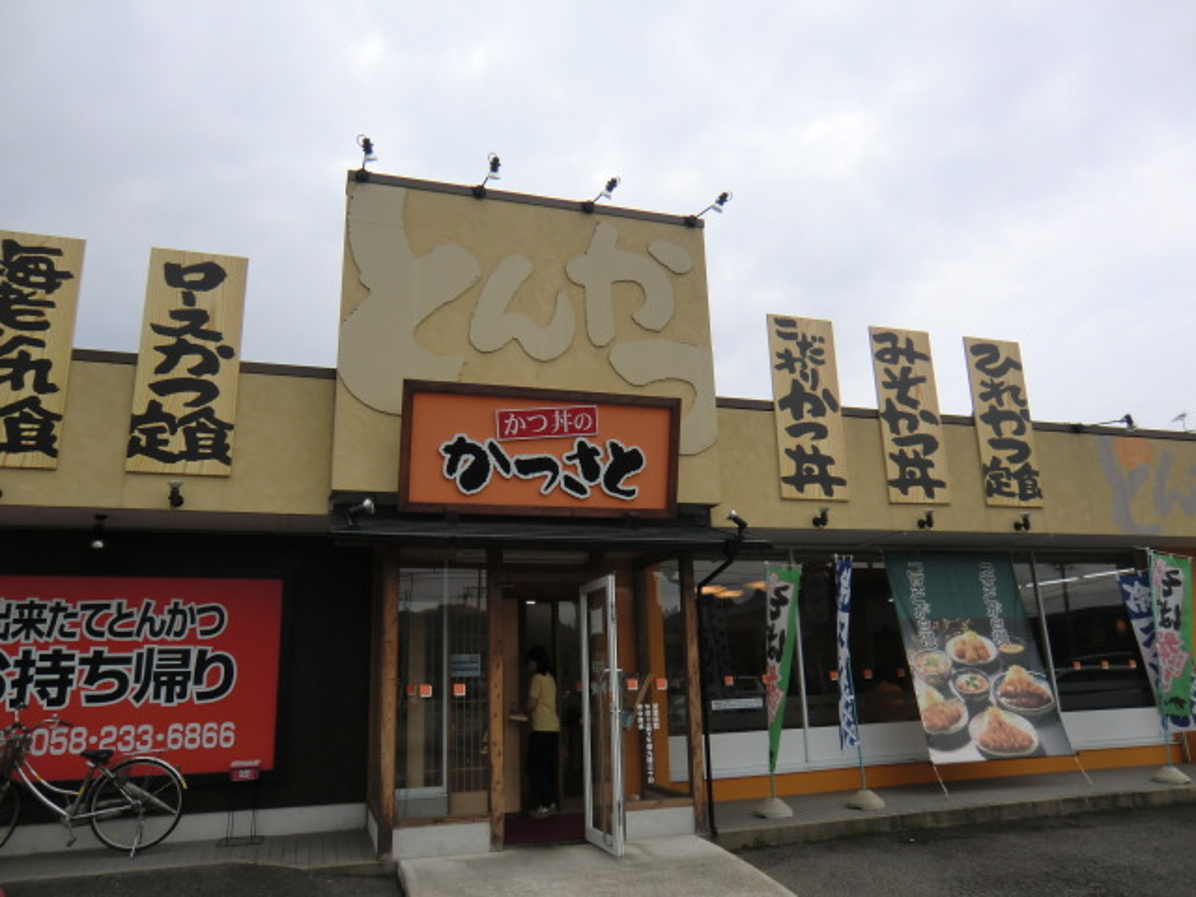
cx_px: 598
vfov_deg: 56.8
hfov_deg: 71.6
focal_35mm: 24
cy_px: 448
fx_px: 829
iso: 64
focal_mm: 4.3
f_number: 7.5
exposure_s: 1/200
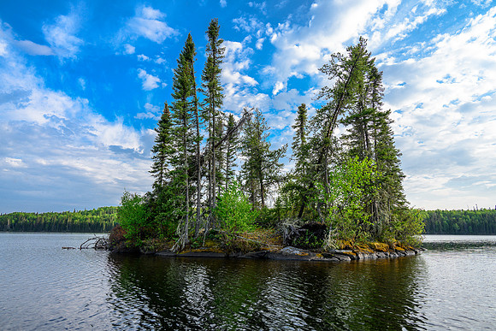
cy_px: 166
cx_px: 248
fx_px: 331
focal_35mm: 24
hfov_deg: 73.7
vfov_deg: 53.2
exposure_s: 1/100
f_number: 8
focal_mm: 24
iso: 100
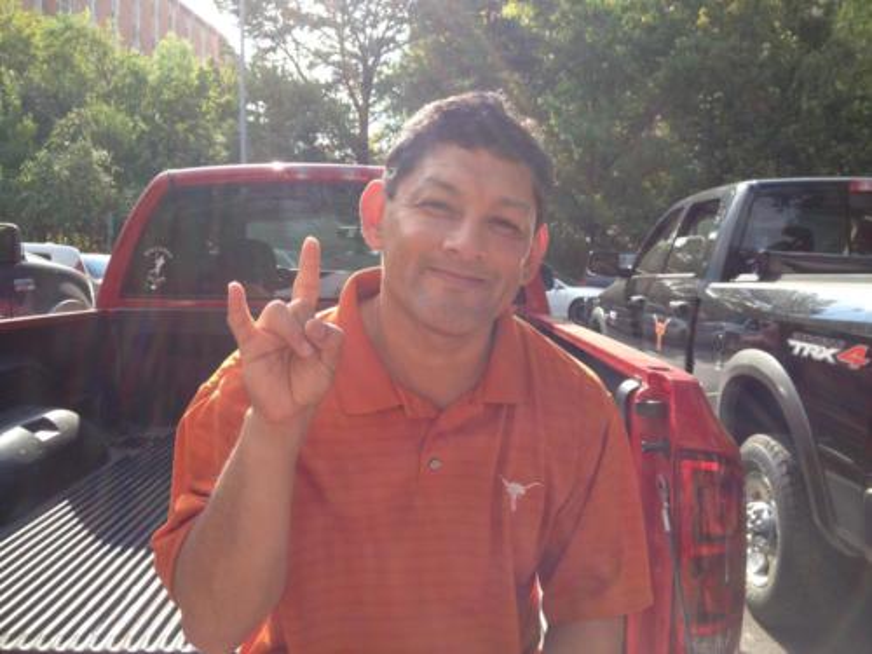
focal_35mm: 35
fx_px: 882
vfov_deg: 40.7
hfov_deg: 52.6
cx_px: 436
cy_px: 327
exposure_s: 1/606
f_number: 2.4
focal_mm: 4.28
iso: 64
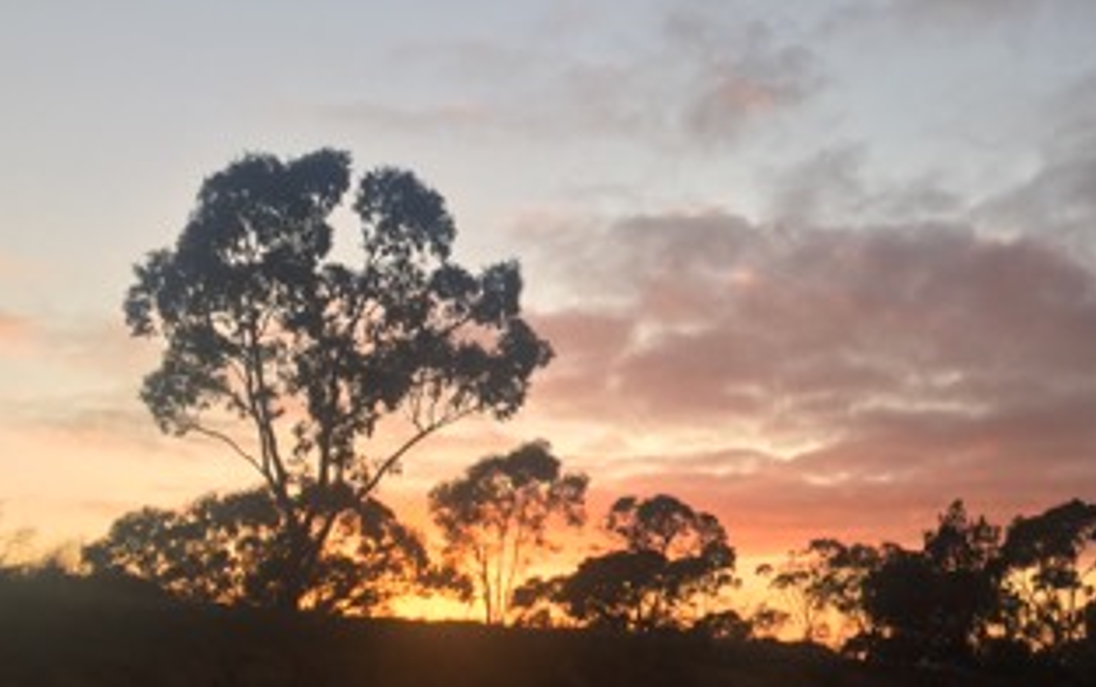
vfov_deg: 25.2
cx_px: 788
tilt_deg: +7.6
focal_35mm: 51
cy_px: 480
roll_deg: +0.8
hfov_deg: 38.8
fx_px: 1524
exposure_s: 1/329
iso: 32
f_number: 2.2
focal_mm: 4.15
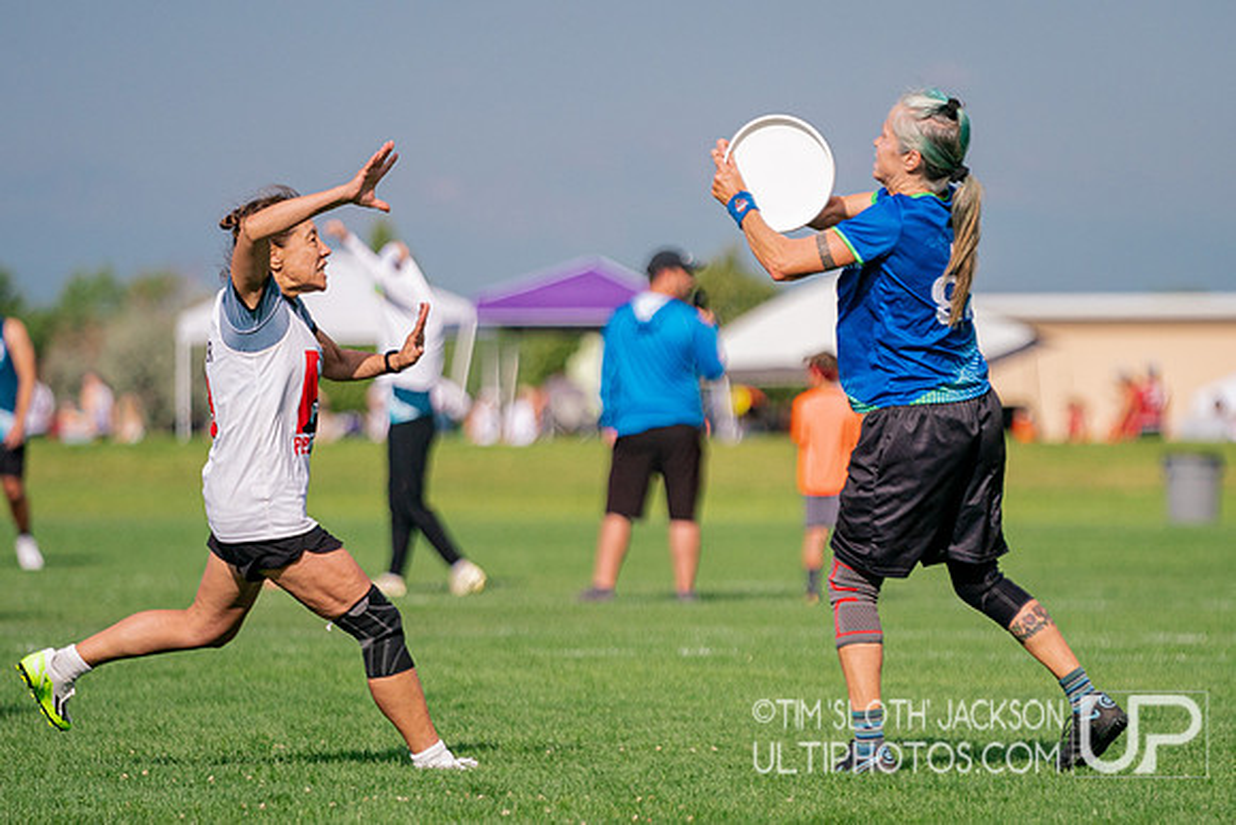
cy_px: 494
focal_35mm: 319
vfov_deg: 4.3
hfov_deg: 6.5
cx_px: 856
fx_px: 10942
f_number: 2.8
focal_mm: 200
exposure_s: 1/10000
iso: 500
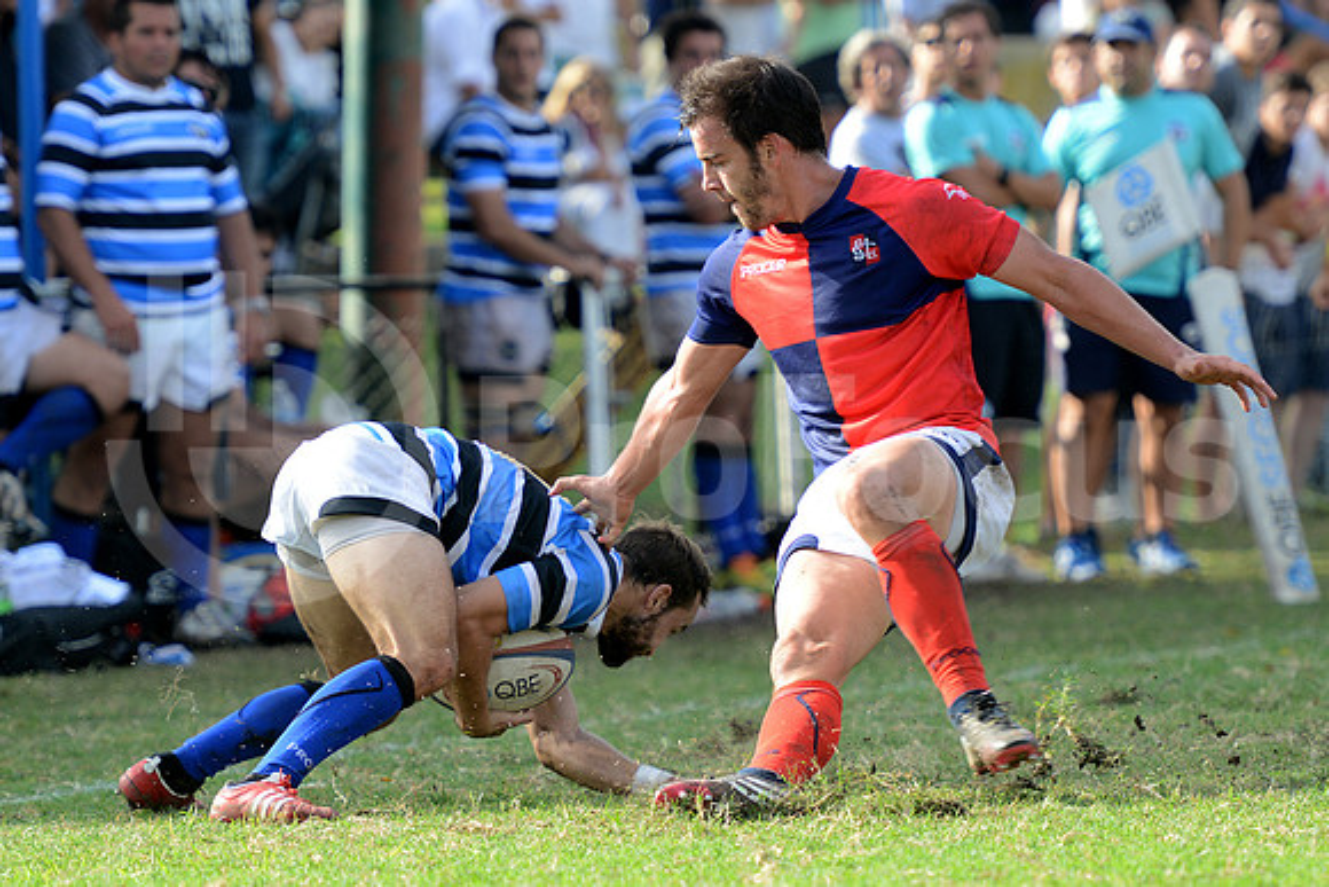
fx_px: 8862
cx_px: 664
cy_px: 444
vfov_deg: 5.7
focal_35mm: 240
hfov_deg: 8.6
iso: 500
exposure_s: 1/640
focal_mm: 240
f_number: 4
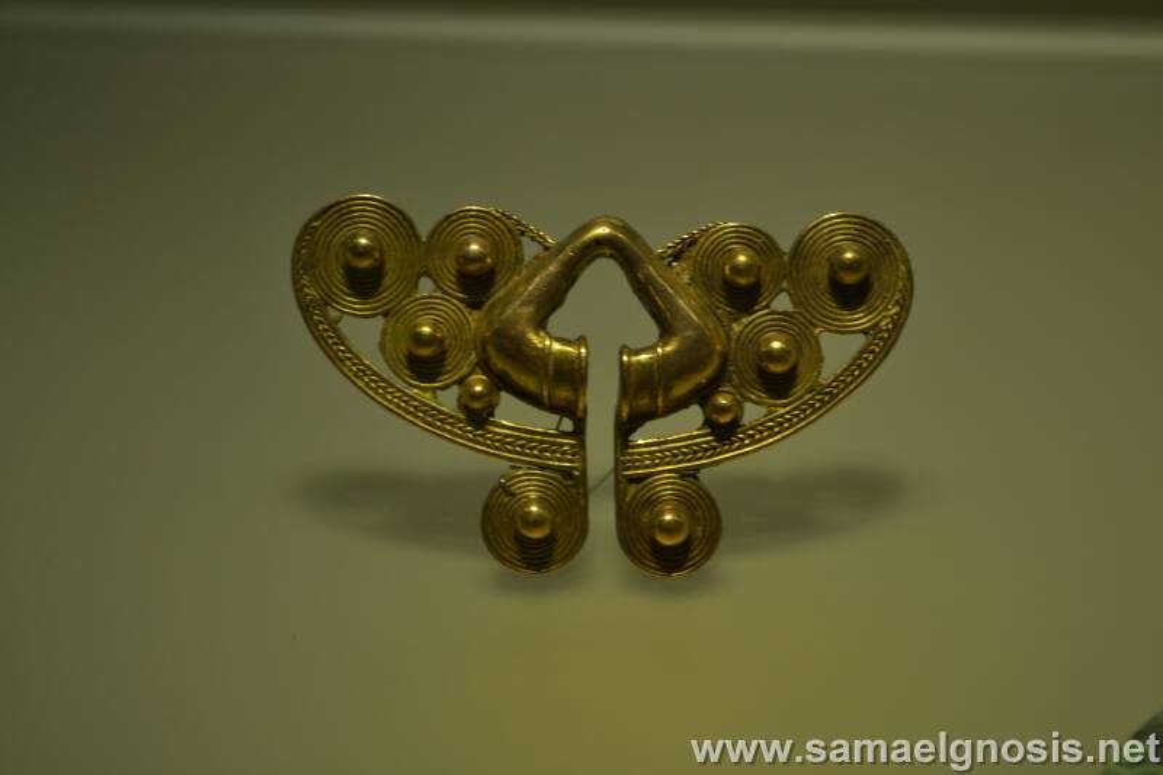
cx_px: 582
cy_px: 388
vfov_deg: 16.5
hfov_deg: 24.6
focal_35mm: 82
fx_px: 2664
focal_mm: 55
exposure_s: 1/15
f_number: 5.6
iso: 280
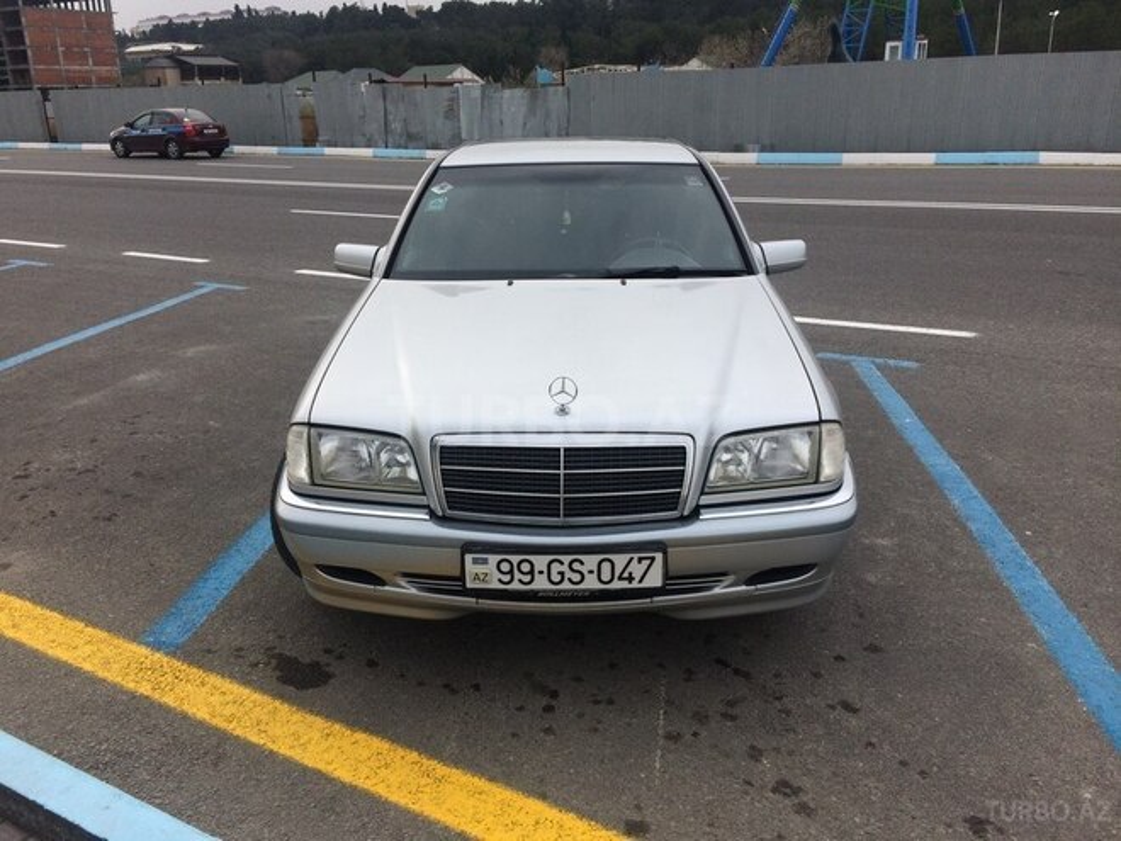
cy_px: 420
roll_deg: +1.0
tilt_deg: -20.0
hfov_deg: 61.7
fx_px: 939
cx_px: 560
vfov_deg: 48.2
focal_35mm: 29
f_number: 2.2
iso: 32
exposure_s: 1/1866
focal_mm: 4.15
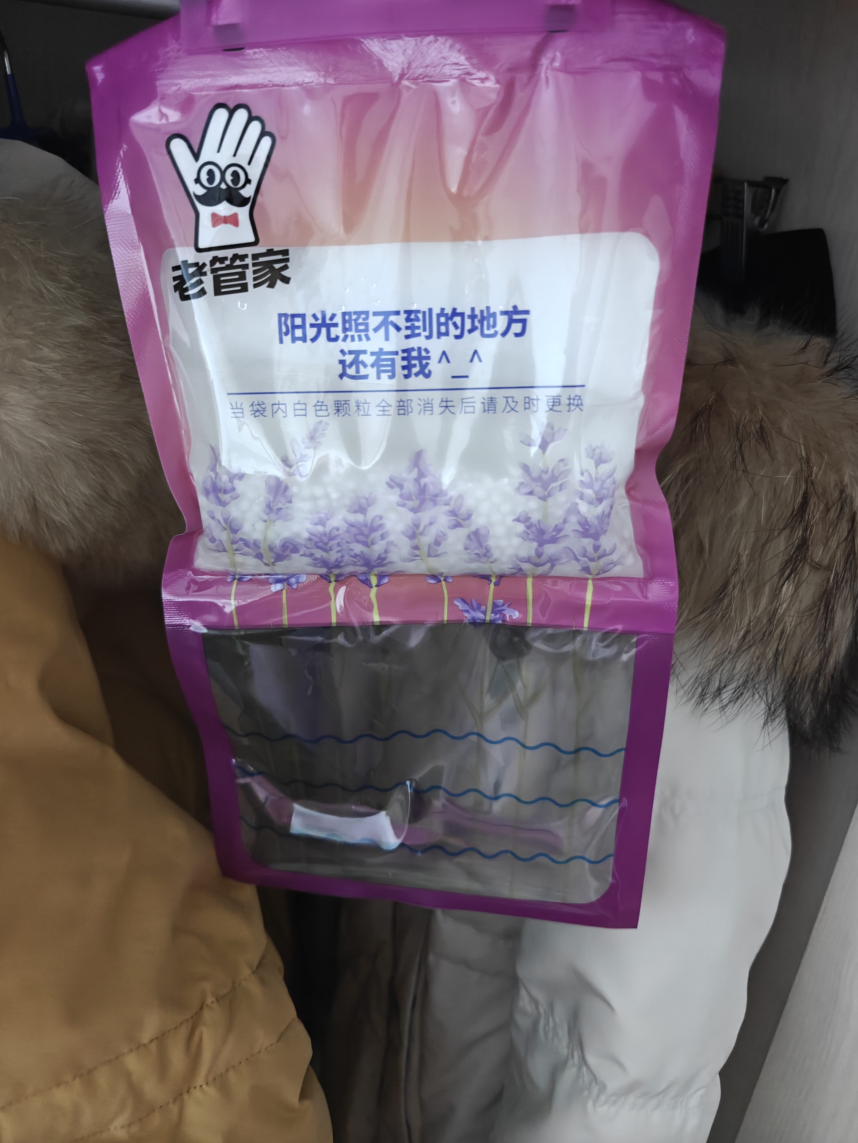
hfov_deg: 58.9
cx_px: 429
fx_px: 760
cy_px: 572
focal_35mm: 23
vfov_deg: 73.9
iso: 6400
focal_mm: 6.06
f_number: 1.6
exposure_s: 1/50
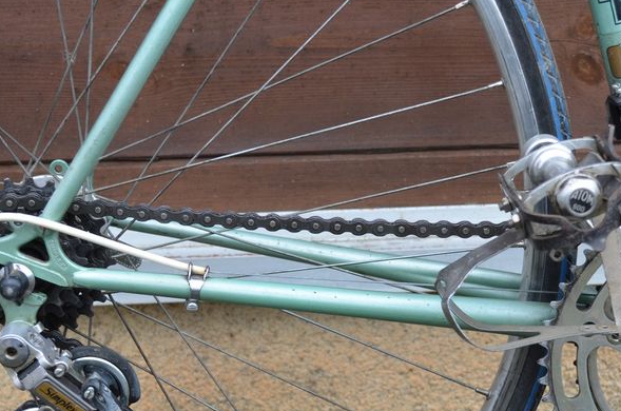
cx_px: 393
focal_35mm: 74
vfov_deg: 18.3
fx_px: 1271
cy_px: 286
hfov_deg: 27.3
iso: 400
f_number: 5
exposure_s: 1/100
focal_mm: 29
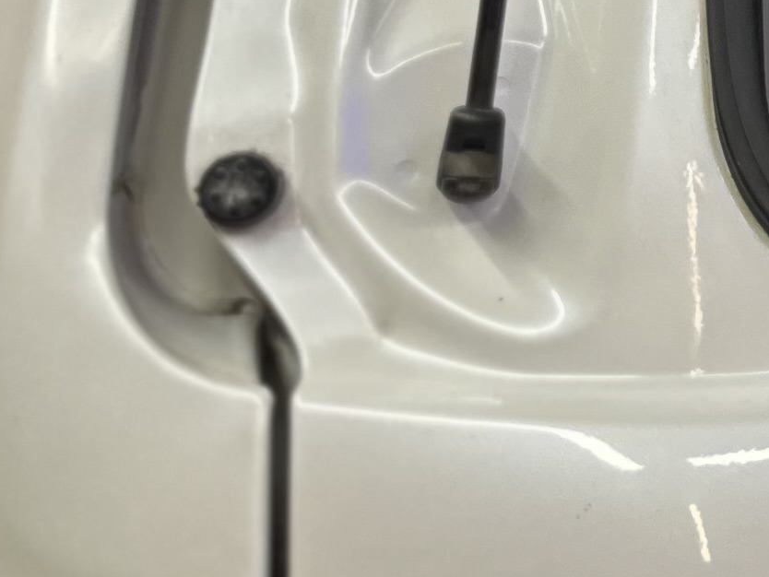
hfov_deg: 13.0
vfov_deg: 12.1
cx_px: 1837
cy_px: -322
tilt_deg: -1.4
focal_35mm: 116
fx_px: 2578
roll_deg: +1.4
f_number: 1.78
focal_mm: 6.86
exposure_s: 1/50
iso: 125
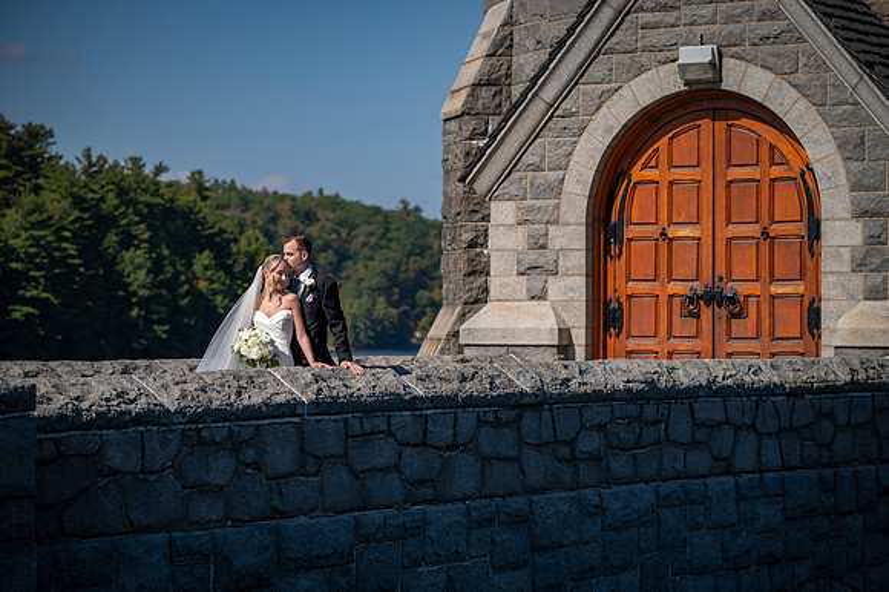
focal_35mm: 119
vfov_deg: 11.5
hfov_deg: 17.2
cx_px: 444
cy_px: 296
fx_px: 2933
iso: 50
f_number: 4
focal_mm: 116
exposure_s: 1/1000
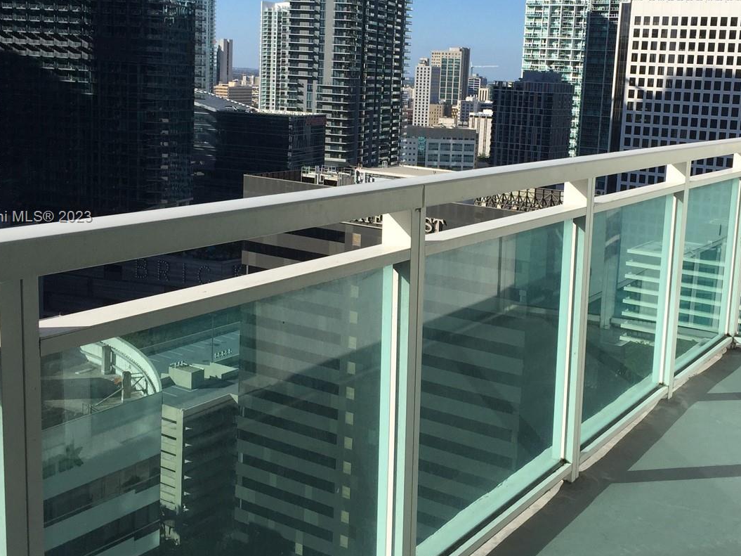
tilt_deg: -9.2
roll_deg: -4.2
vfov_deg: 32.8
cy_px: 218
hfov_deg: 42.8
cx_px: 429
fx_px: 942
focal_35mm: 44
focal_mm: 4.15
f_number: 2.2
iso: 32
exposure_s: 1/2639
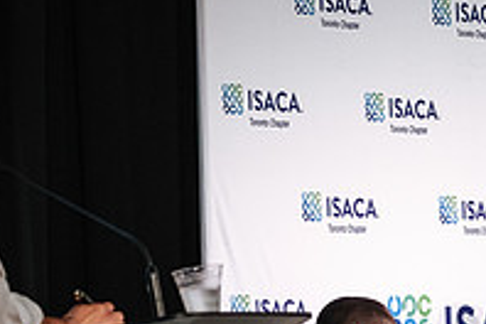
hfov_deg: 6.5
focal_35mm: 315
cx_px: 431
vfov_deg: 4.3
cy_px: 427
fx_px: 4252
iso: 800
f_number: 2.8
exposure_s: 1/80
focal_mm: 63.4
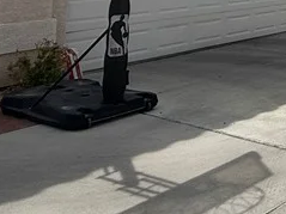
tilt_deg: +5.9
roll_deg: +1.8
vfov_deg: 21.2
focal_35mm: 60
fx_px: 495
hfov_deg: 23.0
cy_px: -91
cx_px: 473
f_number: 2.2
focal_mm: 2.22
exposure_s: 1/3663
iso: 50
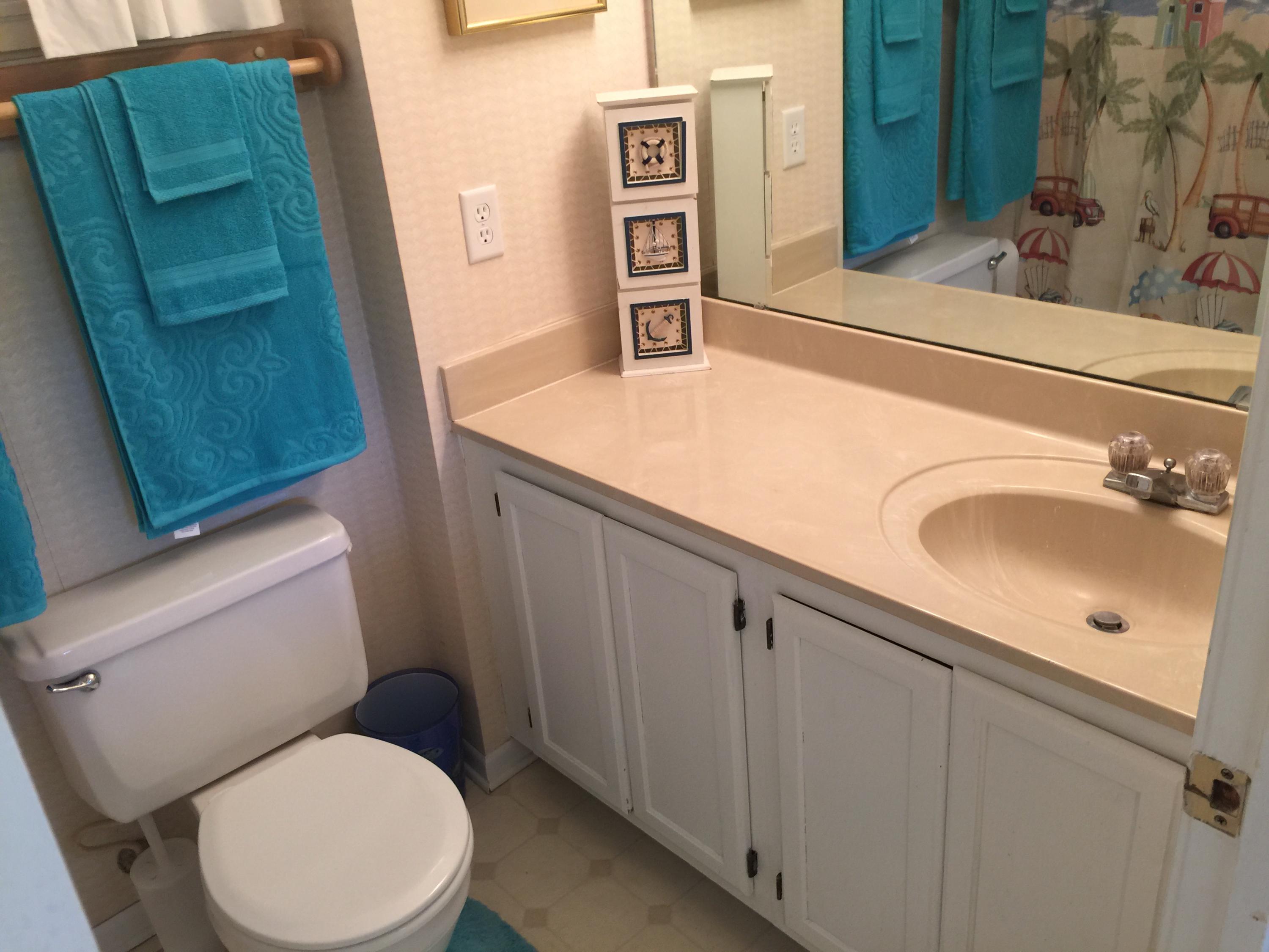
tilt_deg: -25.4
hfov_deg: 61.7
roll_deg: +4.8
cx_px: 634
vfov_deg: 48.2
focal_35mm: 29
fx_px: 1063
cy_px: 476
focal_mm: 4.15
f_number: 2.2
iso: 32
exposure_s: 1/15
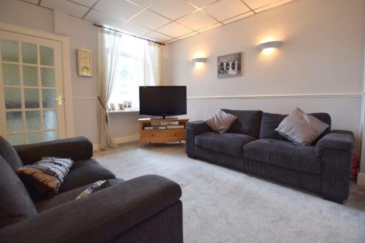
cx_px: 186
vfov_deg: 73.7
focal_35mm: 16
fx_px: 162
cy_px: 115
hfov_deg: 96.7
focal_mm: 10
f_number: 4
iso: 100
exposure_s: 1/13
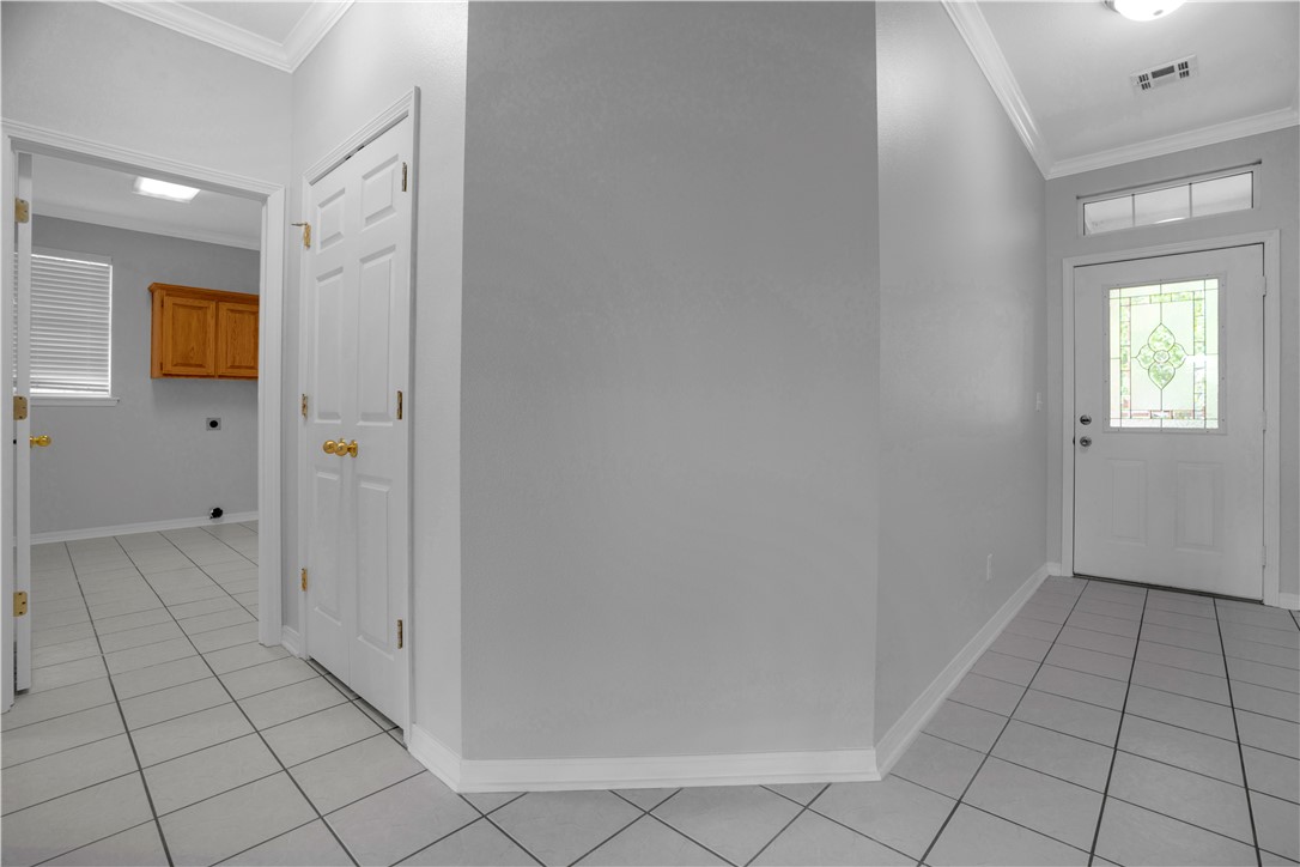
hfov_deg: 96.7
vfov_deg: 73.7
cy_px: 434
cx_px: 650
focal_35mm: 16
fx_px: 578
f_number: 6.3
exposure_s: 1/4
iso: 100
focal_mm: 16
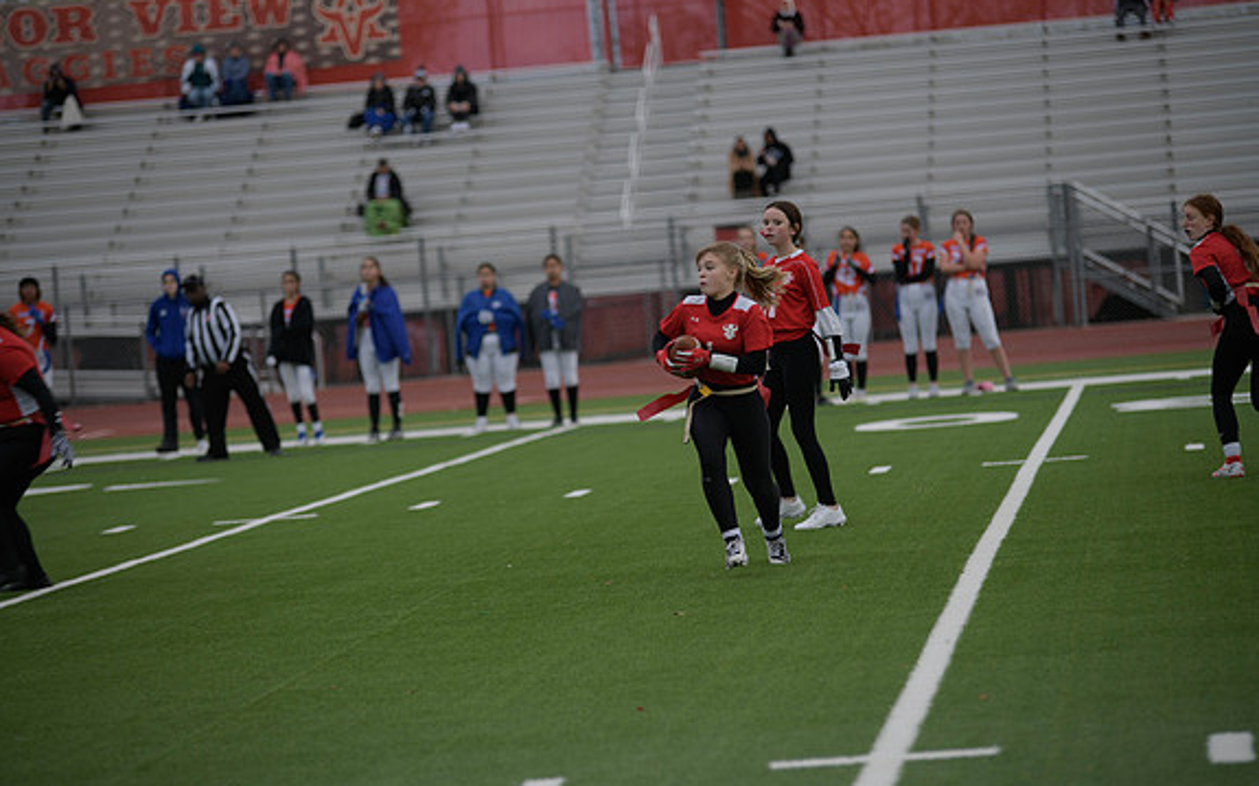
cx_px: 633
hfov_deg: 14.5
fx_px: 4939
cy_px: 378
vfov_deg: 9.1
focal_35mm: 144
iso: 180
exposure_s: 1/200
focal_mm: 140
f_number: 2.8
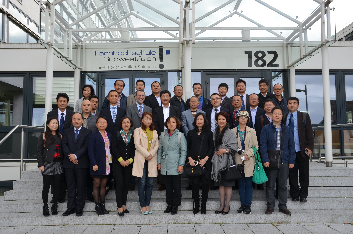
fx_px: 323
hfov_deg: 57.3
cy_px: 117
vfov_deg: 39.8
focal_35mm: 33
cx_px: 176
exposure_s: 1/200
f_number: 7.1
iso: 200
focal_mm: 22
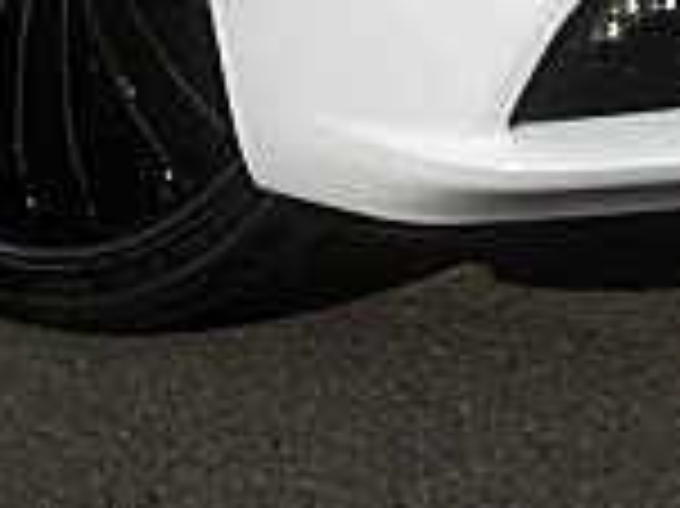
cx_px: 531
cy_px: -396
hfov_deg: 12.9
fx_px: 3003
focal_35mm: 153
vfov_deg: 9.3
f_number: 7.9
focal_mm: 6.3
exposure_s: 1/200
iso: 50
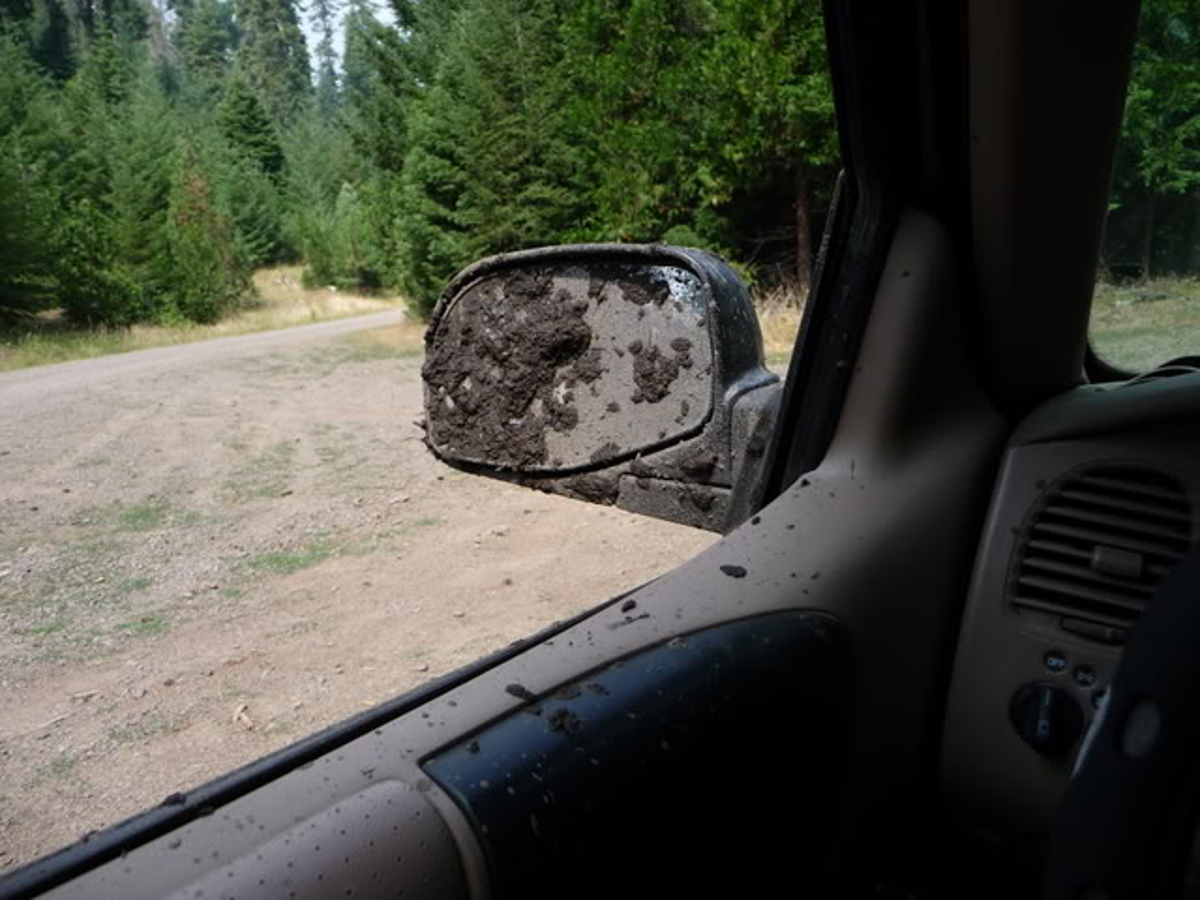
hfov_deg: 63.4
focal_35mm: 28
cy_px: 450
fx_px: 971
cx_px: 600
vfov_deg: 49.7
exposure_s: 1/500
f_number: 3.3
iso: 100
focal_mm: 4.7
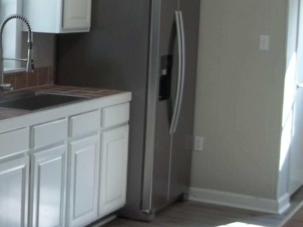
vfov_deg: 17.3
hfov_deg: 21.8
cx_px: -31
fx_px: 744
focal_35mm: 85
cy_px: 79
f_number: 3.3
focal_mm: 5.9
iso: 64
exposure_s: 1/50
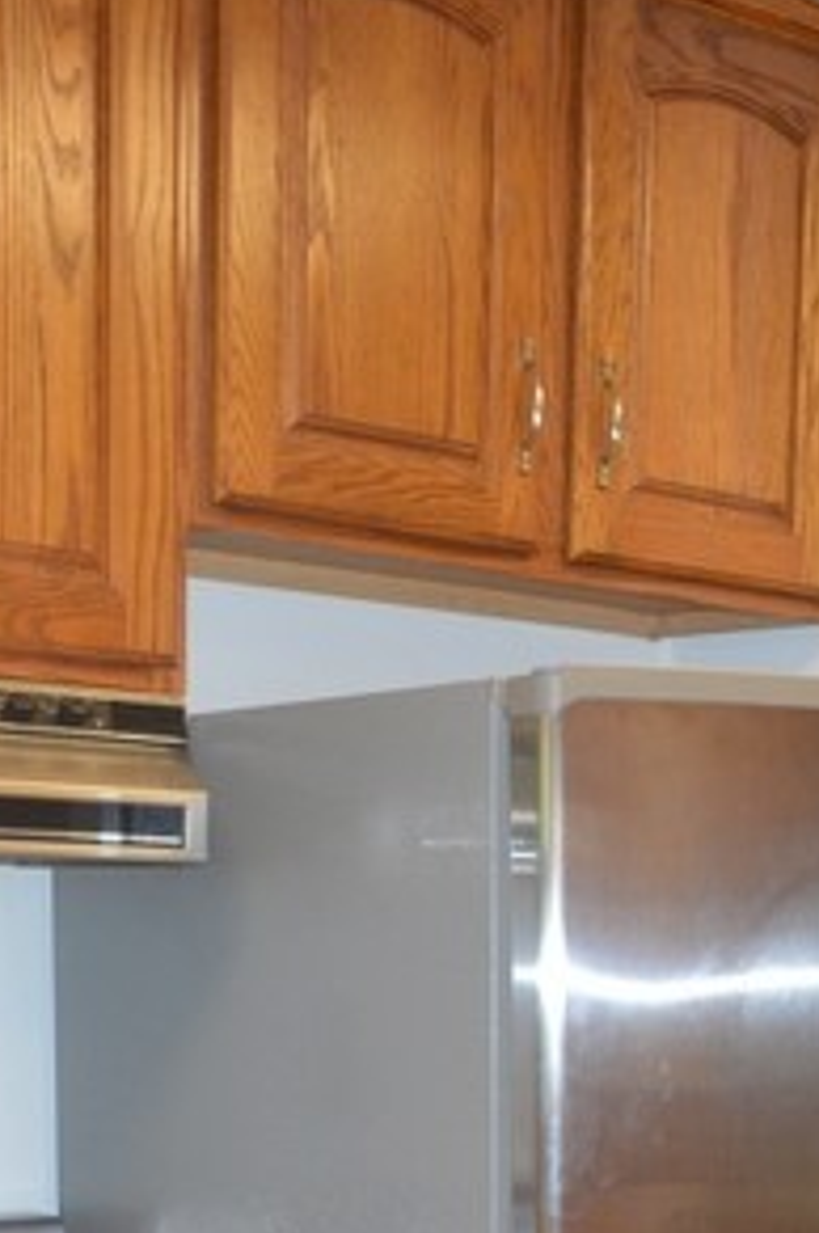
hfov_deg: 18.1
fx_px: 2531
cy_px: 1250
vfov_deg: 25.9
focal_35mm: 74
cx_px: 747
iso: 720
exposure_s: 1/60
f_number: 3.5
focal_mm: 18
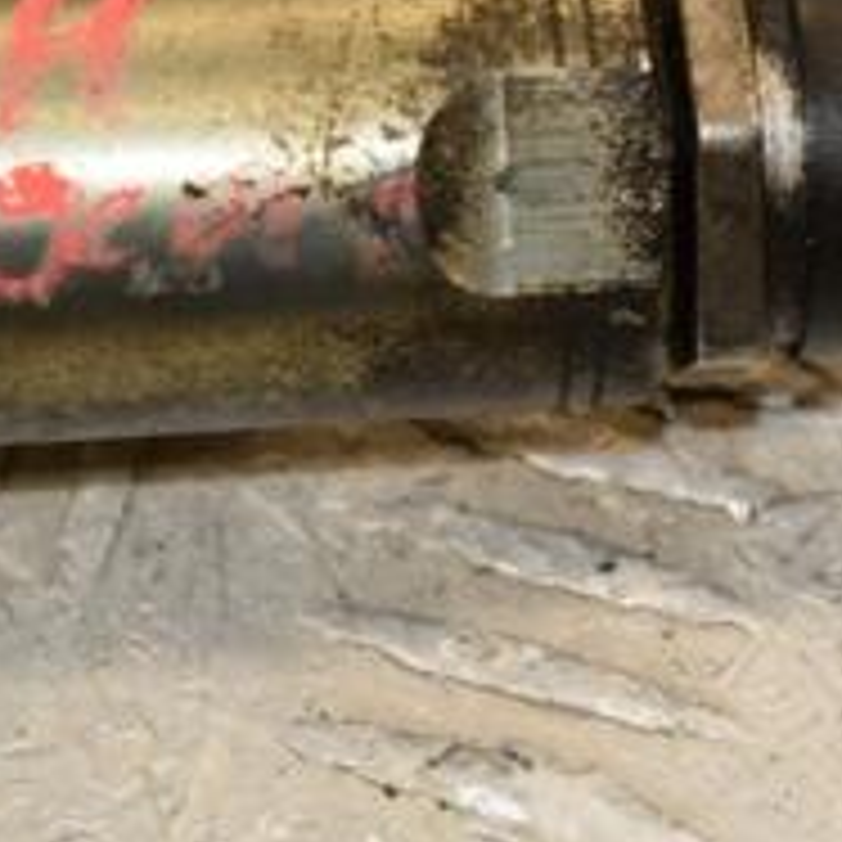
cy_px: 203
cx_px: 932
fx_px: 11788
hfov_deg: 4.1
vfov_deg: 4.1
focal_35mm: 428
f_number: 9
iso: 800
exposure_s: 1/200
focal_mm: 105
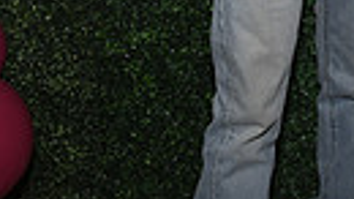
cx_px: 395
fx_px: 1276
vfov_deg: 8.2
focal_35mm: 136
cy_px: -269
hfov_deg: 15.4
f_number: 6.3
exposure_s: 1/60
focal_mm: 29
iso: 500
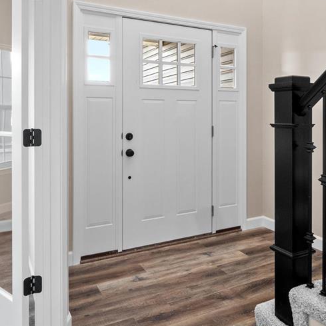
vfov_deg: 50.5
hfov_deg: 50.6
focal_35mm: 32
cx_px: 202
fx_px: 341
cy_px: 121
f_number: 10
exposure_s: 1/1.67
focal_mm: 9
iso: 400
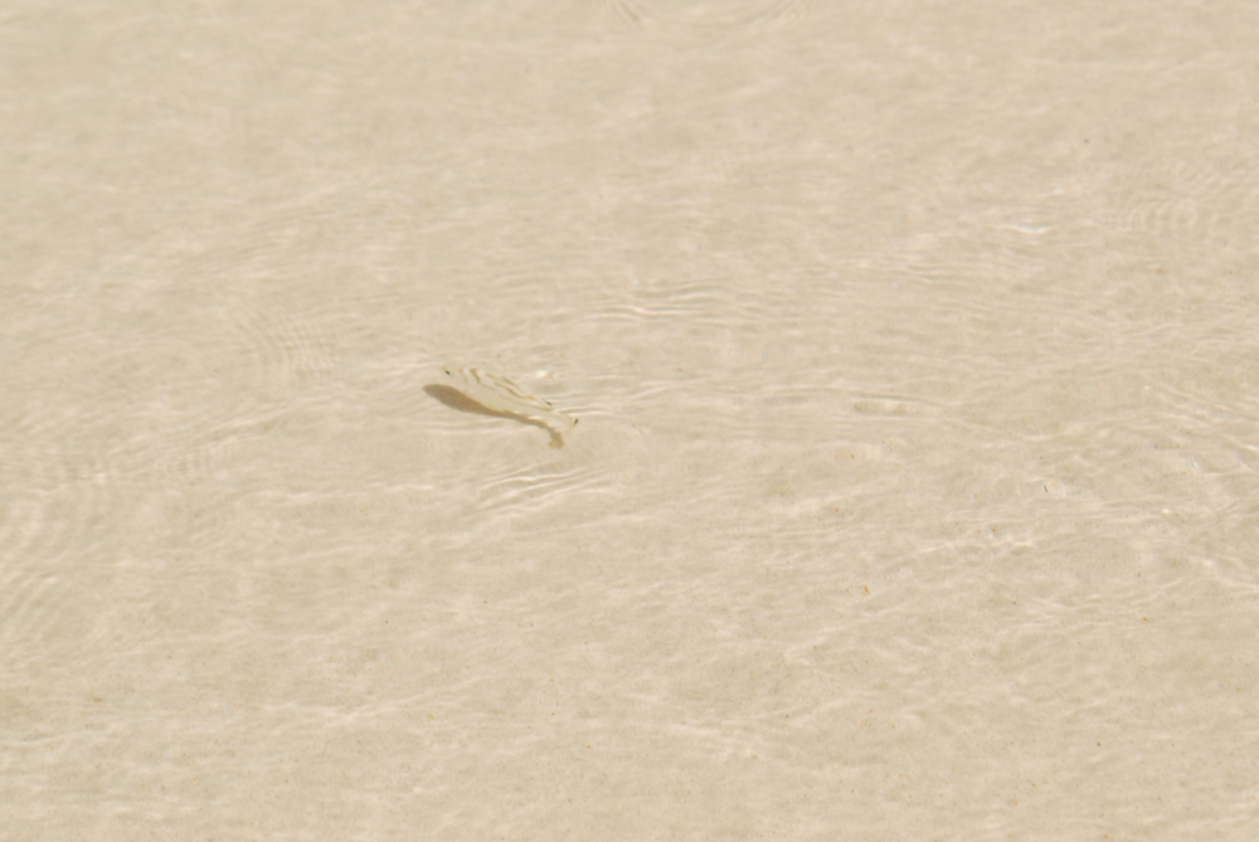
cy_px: 421
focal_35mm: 147
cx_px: 630
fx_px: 5146
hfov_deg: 13.9
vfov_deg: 9.4
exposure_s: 1/1600
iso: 500
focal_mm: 98
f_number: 7.1
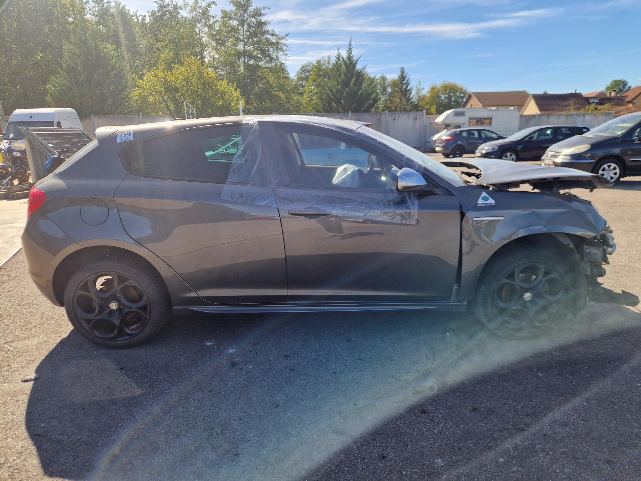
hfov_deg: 73.9
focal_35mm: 23
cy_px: 240
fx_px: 426
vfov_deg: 58.9
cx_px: 320
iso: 50
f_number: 1.8
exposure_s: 1/909
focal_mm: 5.4
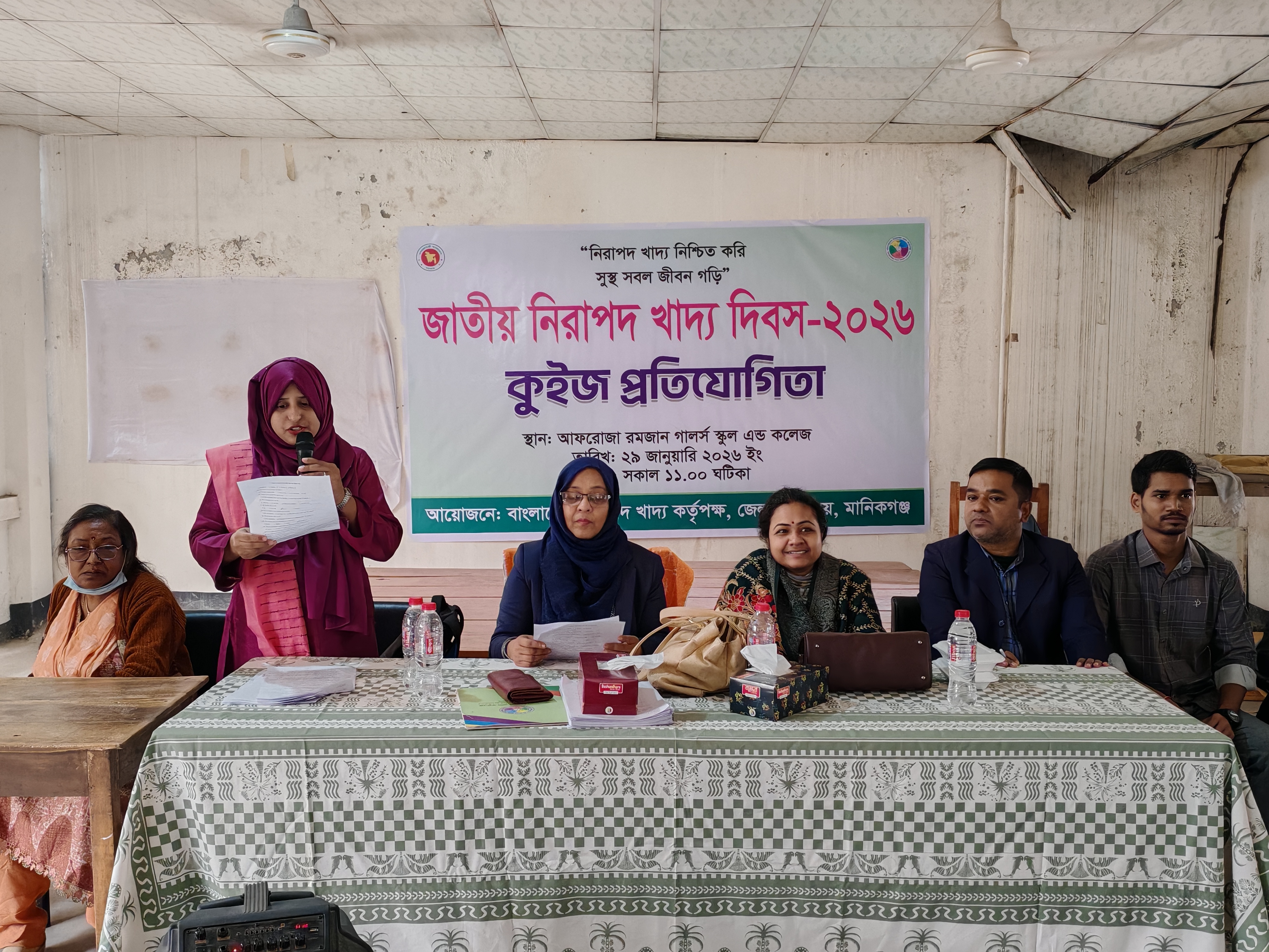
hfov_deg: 52.6
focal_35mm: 35
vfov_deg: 40.7
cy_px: 476
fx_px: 1283
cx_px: 634
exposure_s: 1/50
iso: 640
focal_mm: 5.52
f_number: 1.95
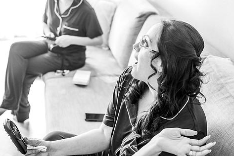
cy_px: 72
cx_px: 137
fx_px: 319
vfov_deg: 27.6
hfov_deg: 40.2
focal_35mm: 49
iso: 1250
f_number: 2.8
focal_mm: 40
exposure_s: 1/100
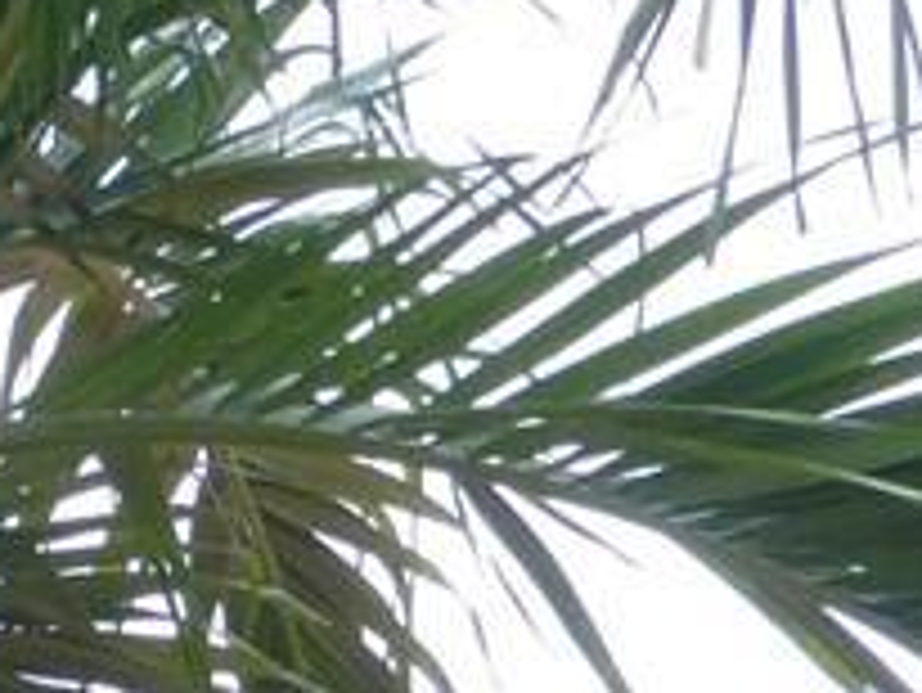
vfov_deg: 3.9
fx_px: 9754
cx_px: -994
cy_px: 2462
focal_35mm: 366
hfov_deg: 5.3
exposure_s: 1/320
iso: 100
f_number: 4.2
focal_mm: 8.5
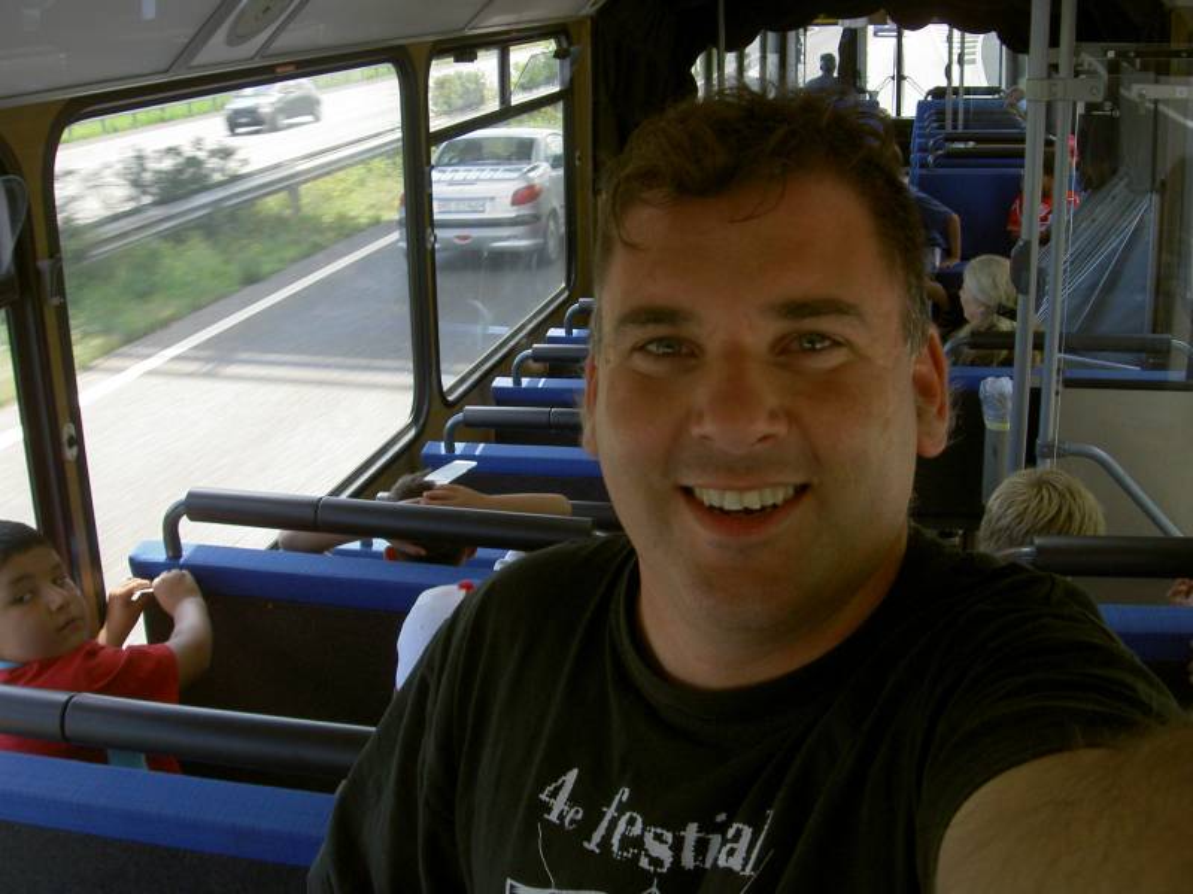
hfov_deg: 47.9
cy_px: 447
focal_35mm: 39
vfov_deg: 36.8
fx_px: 1344
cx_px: 596
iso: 100
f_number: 4.7
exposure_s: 1/100
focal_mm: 8
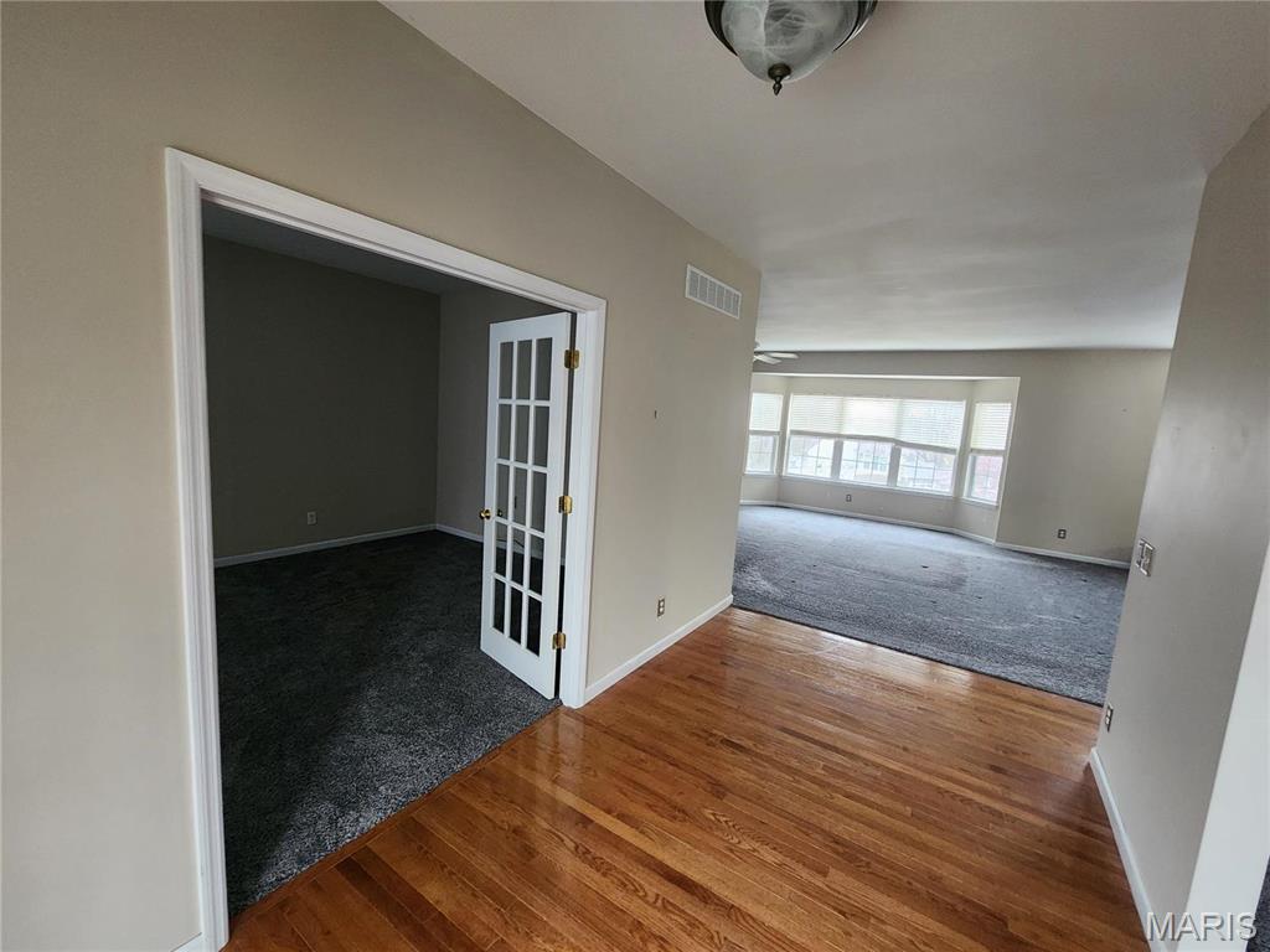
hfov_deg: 106.2
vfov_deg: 89.9
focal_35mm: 13
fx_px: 477
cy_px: 476
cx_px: 635
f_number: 2.2
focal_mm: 2.2
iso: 400
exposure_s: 1/30
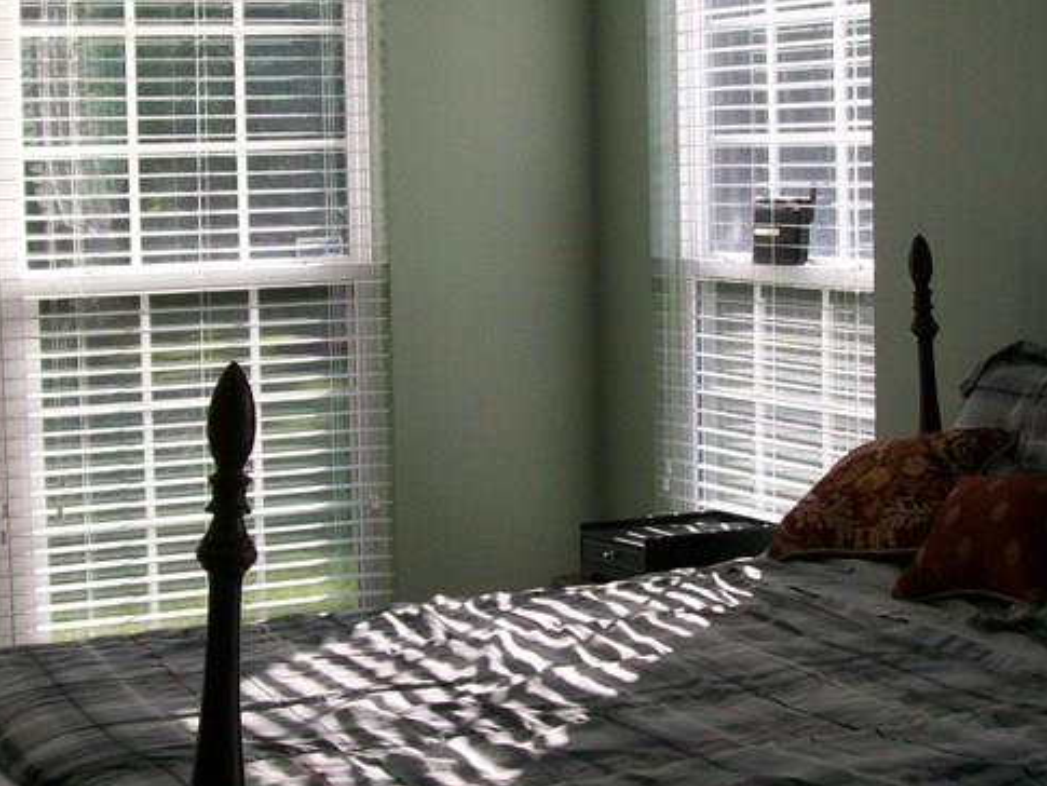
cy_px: 326
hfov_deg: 25.6
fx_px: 2299
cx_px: 462
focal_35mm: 76
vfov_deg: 19.4
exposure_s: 1/200
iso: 64
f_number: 2.7
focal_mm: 6
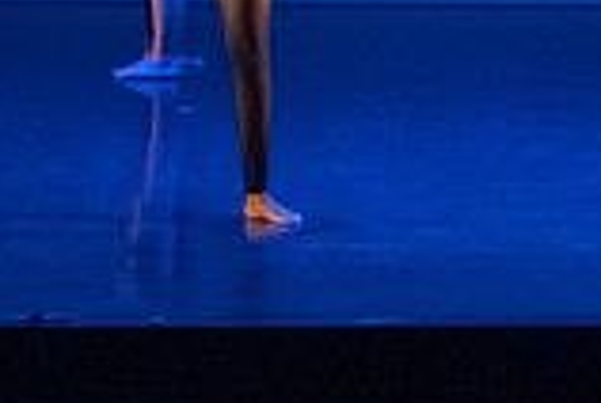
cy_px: -175
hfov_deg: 7.7
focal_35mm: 260
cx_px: 1028
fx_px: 4349
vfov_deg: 5.3
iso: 4000
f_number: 3.2
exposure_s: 1/250
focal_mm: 57
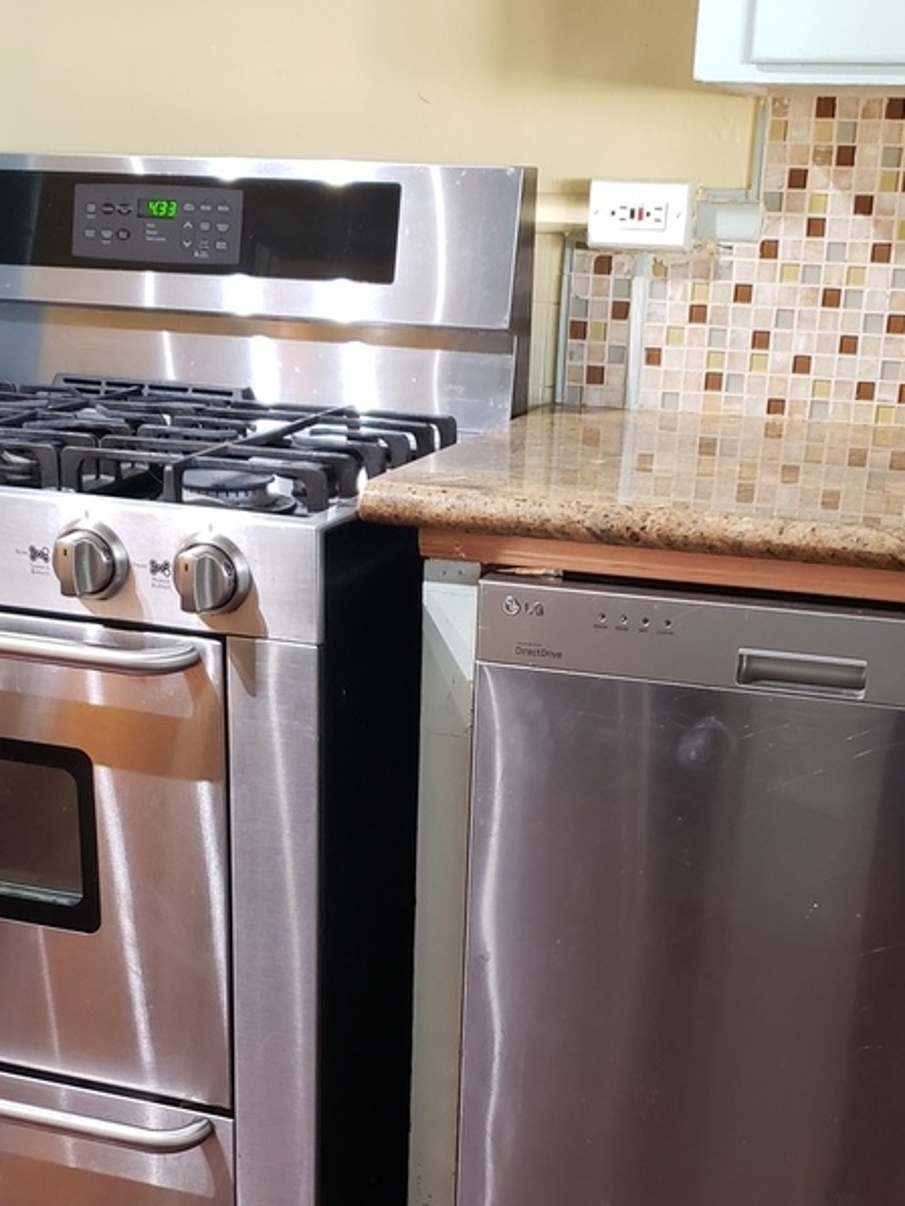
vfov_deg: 39.7
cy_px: 848
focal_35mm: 47
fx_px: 1638
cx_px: 410
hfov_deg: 30.9
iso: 250
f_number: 1.5
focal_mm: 4.3
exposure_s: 1/40
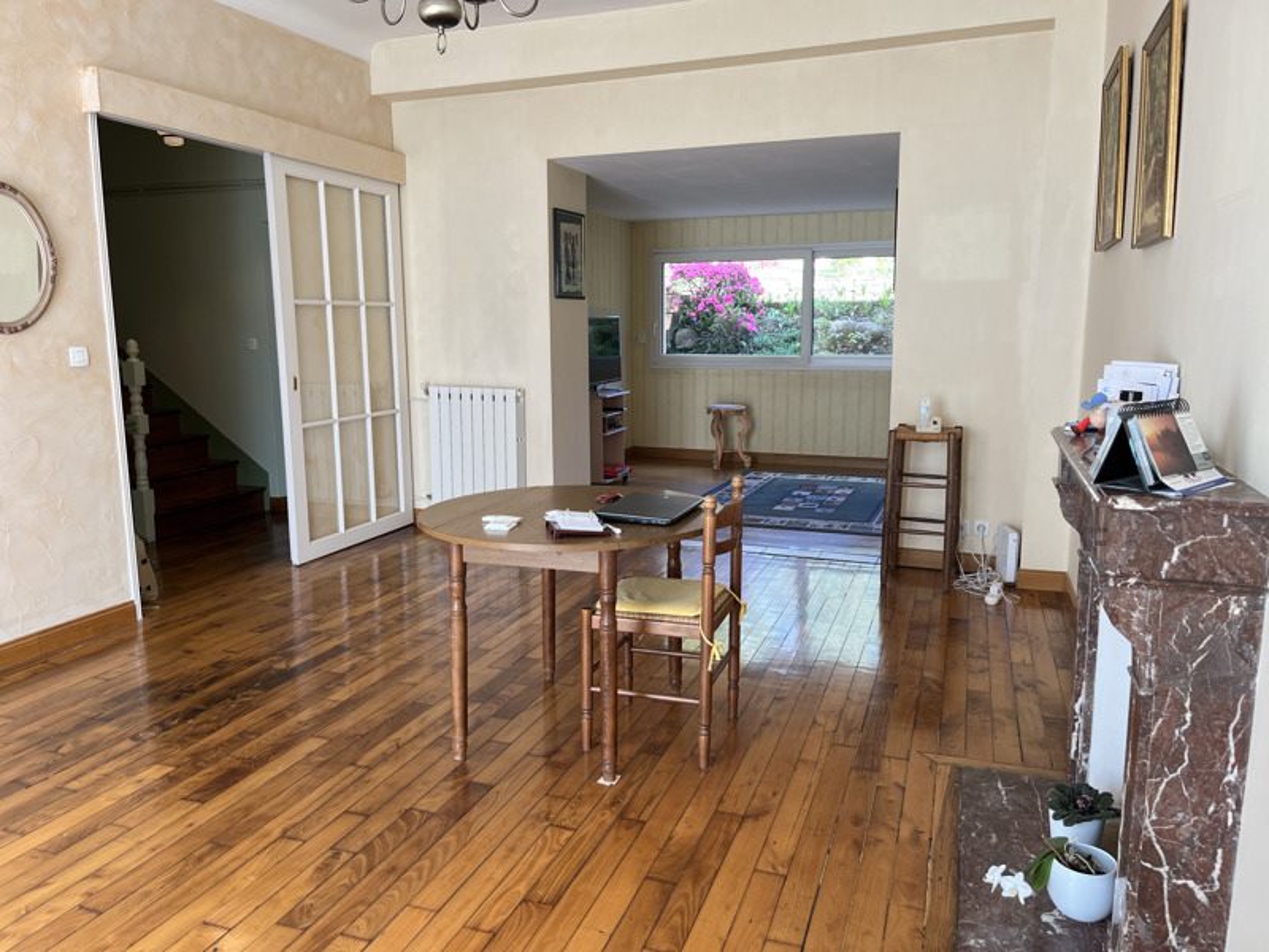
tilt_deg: -9.4
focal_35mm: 26
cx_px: 634
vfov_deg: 53.1
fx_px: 953
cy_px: 476
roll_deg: +0.6
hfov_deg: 67.3
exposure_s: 1/121
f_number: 1.6
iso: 64
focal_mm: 5.1
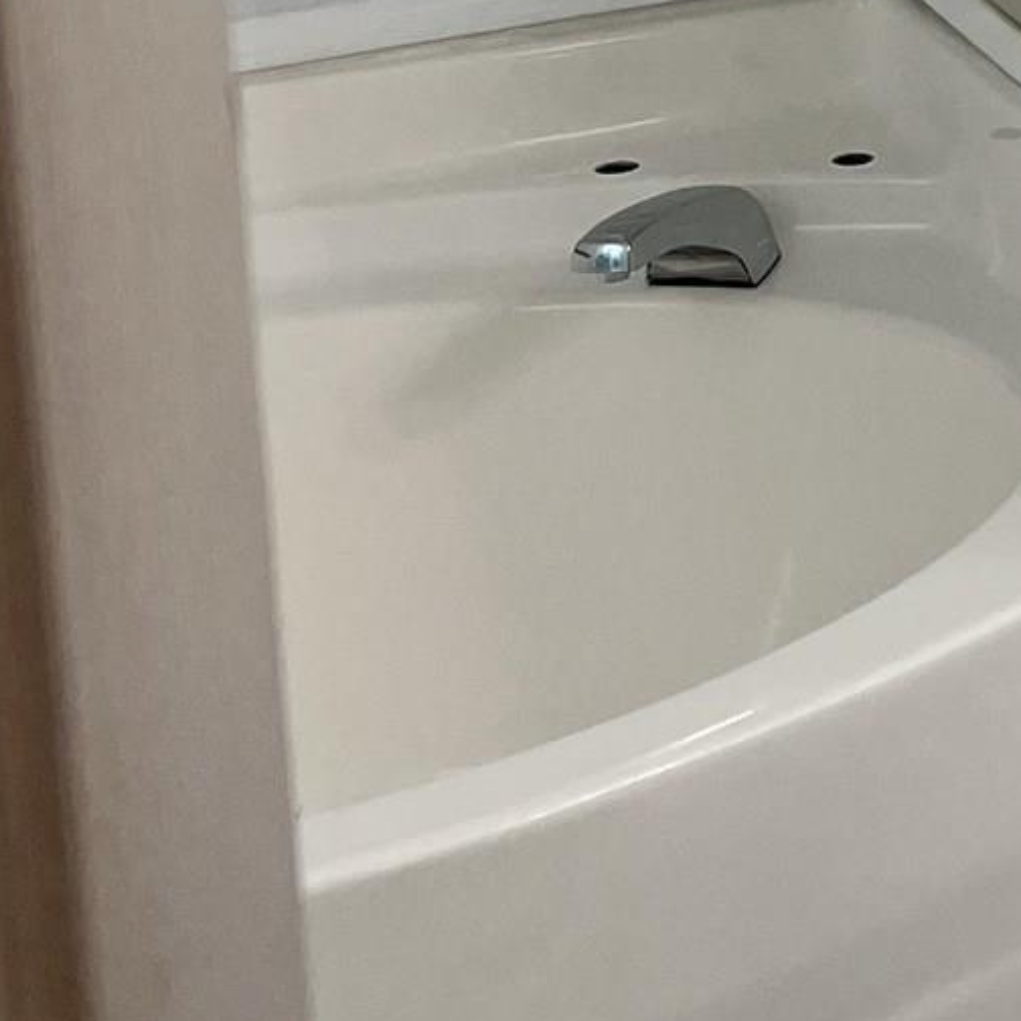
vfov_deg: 15.5
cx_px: 1471
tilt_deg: -9.2
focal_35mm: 105
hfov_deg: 15.5
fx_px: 3504
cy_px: -409
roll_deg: +1.4
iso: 80
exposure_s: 1/120
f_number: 1.5
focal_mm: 5.7
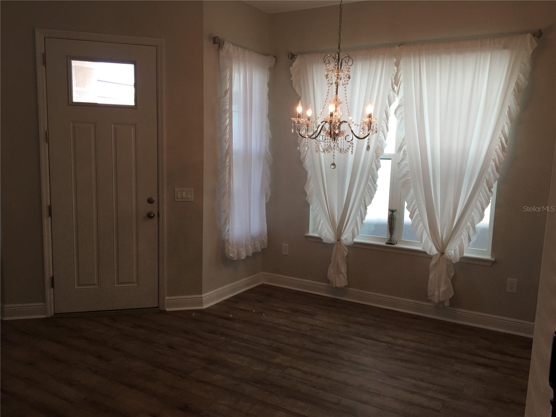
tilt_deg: -6.6
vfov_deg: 48.2
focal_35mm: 29
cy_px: 208
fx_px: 466
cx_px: 278
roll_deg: -1.6
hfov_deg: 61.7
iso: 32
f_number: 2.2
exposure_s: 1/120
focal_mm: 4.15
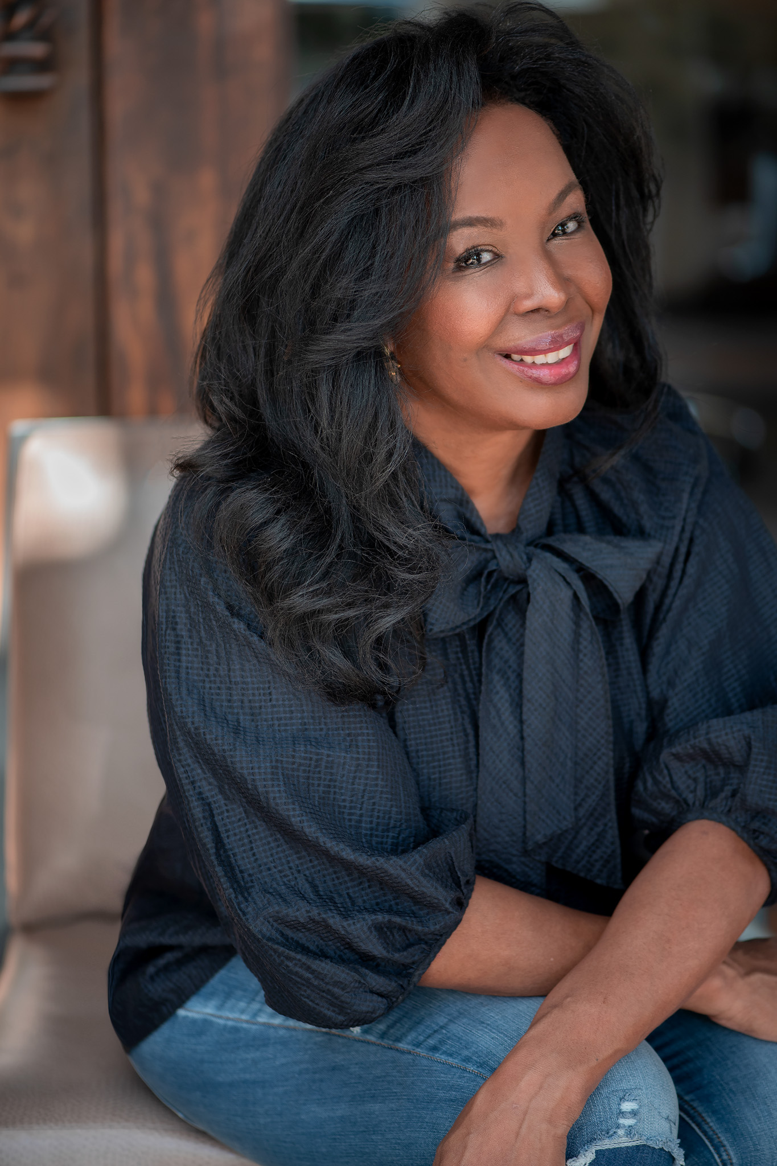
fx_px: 3400
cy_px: 583
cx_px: 388
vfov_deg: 19.5
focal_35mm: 105
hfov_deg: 13.0
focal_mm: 105
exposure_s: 1/160
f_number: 2.8
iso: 200
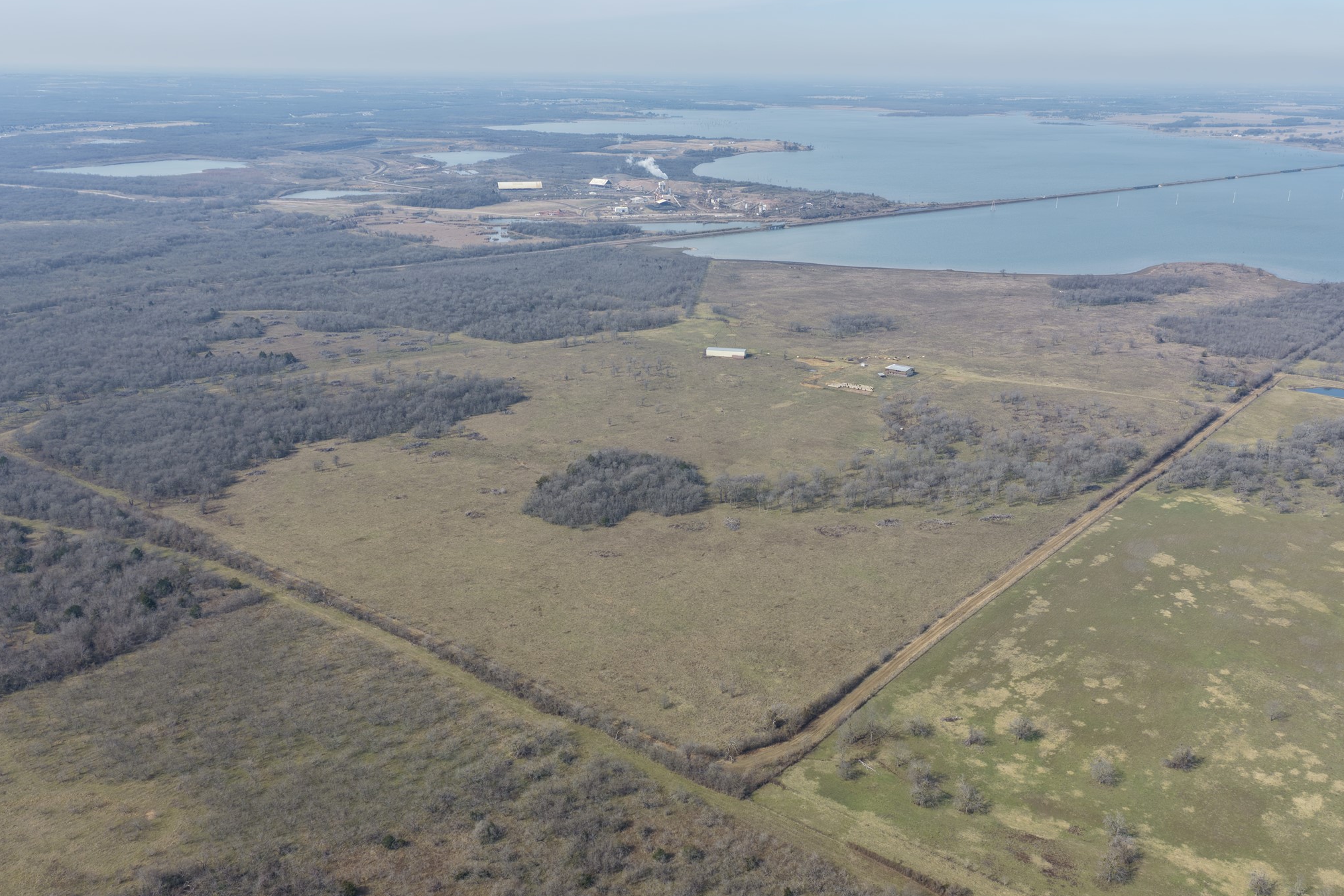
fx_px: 1120
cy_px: 473
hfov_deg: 61.9
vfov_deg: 43.6
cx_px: 696
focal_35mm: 30
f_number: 2.8
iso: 160
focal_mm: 14.45
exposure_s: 1/1250
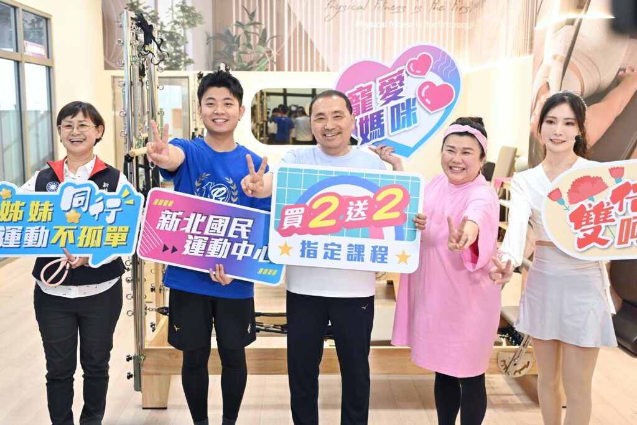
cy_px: 212
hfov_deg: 51.9
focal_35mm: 37
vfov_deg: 36.0
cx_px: 318
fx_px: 655
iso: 1600
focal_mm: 37
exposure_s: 1/125
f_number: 4
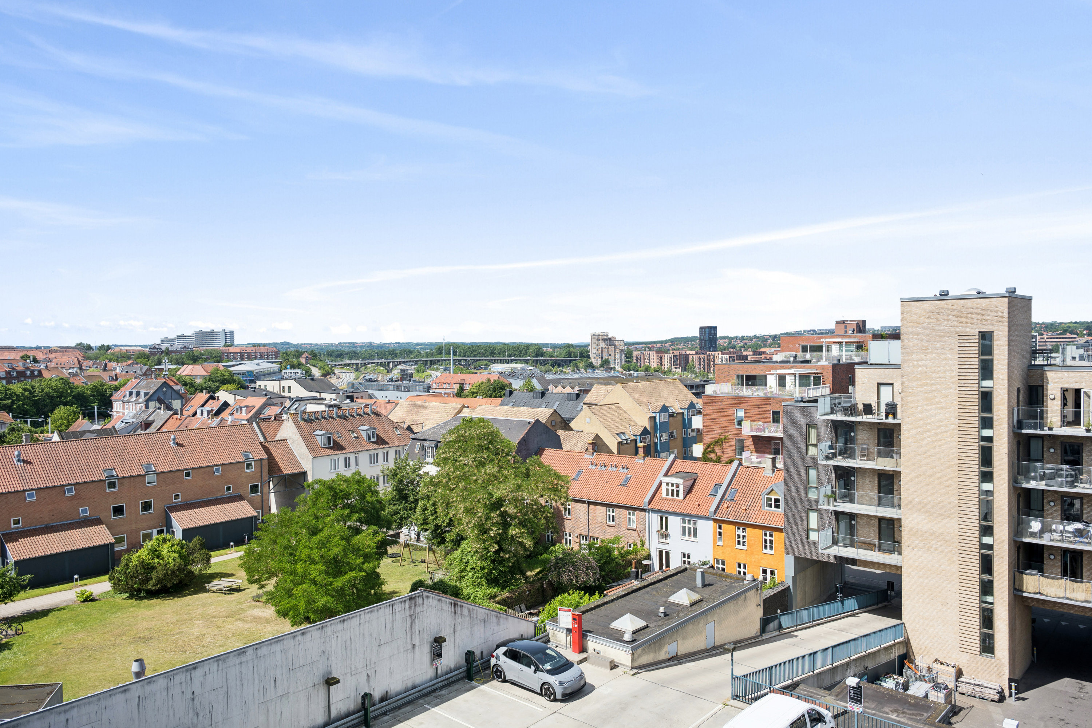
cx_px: 546
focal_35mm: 24
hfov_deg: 73.7
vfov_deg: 53.1
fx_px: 728
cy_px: 364
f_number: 4
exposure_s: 1/640
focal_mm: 24
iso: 64
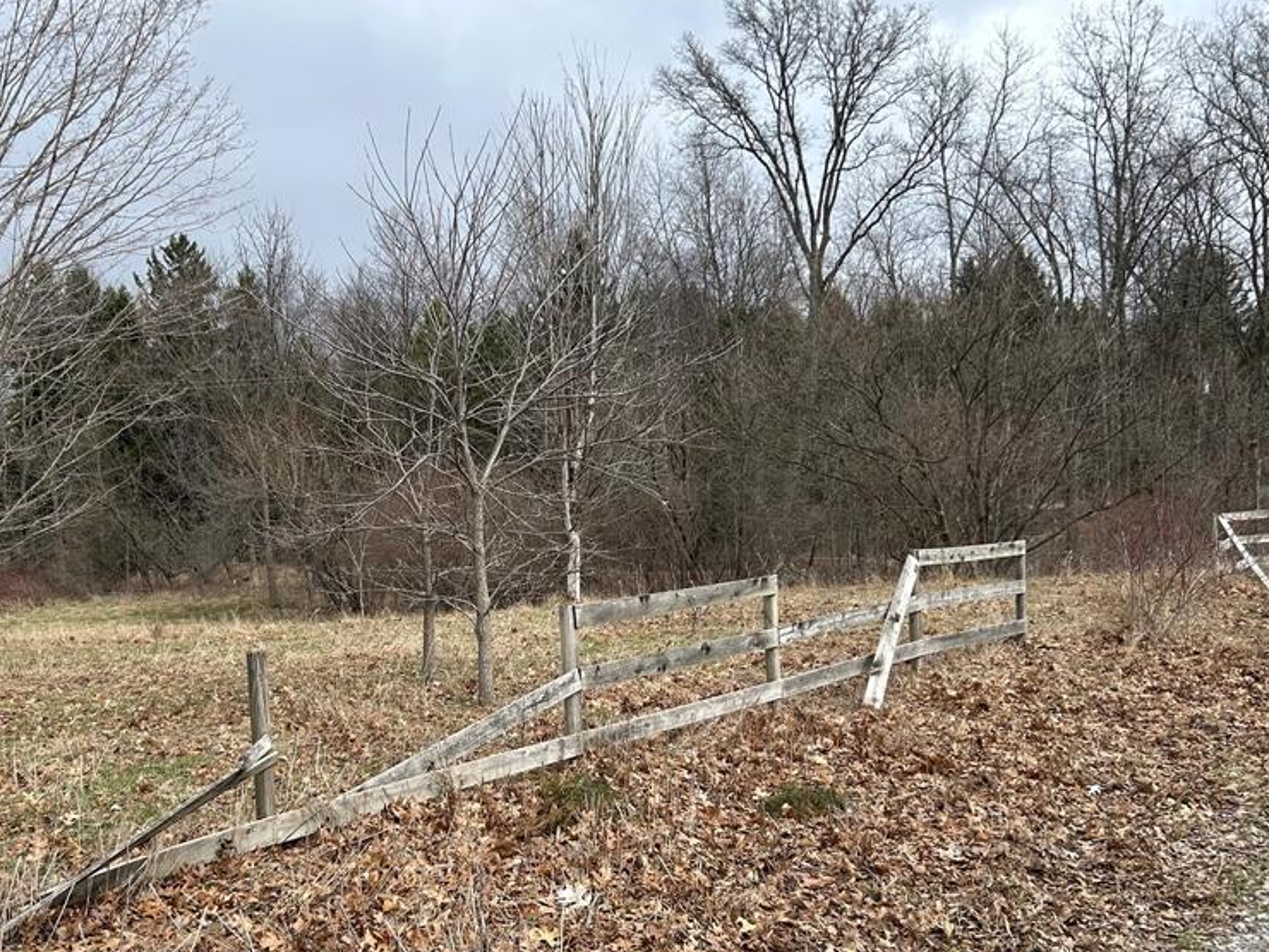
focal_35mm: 36
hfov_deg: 51.1
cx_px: 520
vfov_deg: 39.1
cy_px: 647
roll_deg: +3.6
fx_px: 1320
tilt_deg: -3.5
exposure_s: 1/2045
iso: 50
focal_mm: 5.7
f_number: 1.5
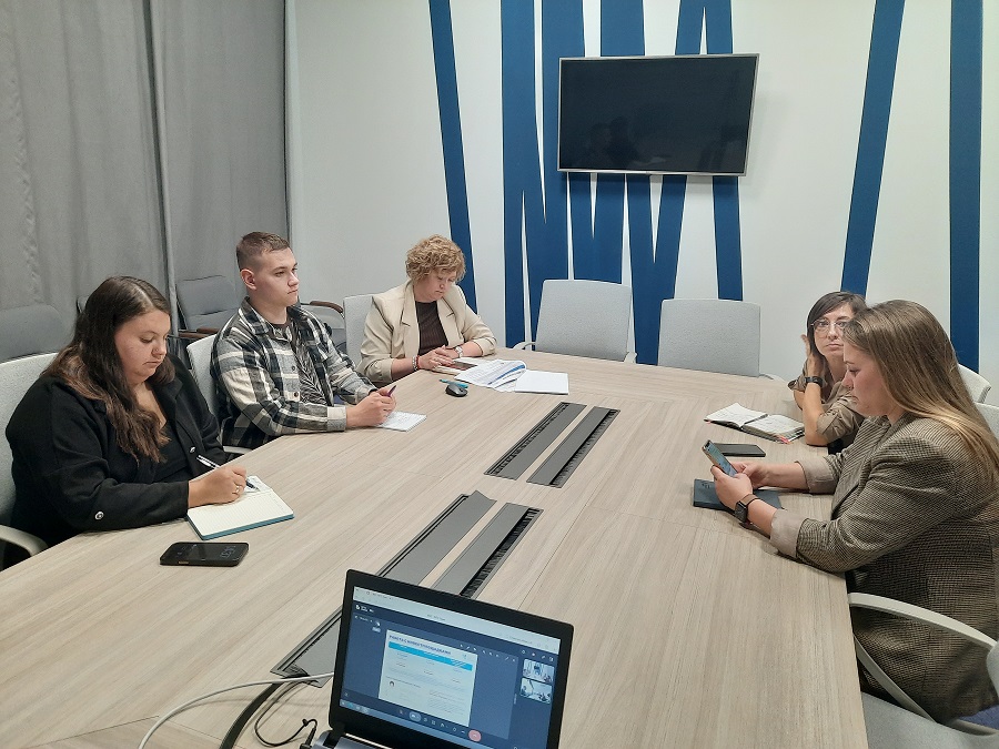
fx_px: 721
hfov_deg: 69.4
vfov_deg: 54.9
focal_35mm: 25
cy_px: 374
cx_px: 500
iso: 320
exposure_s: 1/33
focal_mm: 4.6
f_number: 2
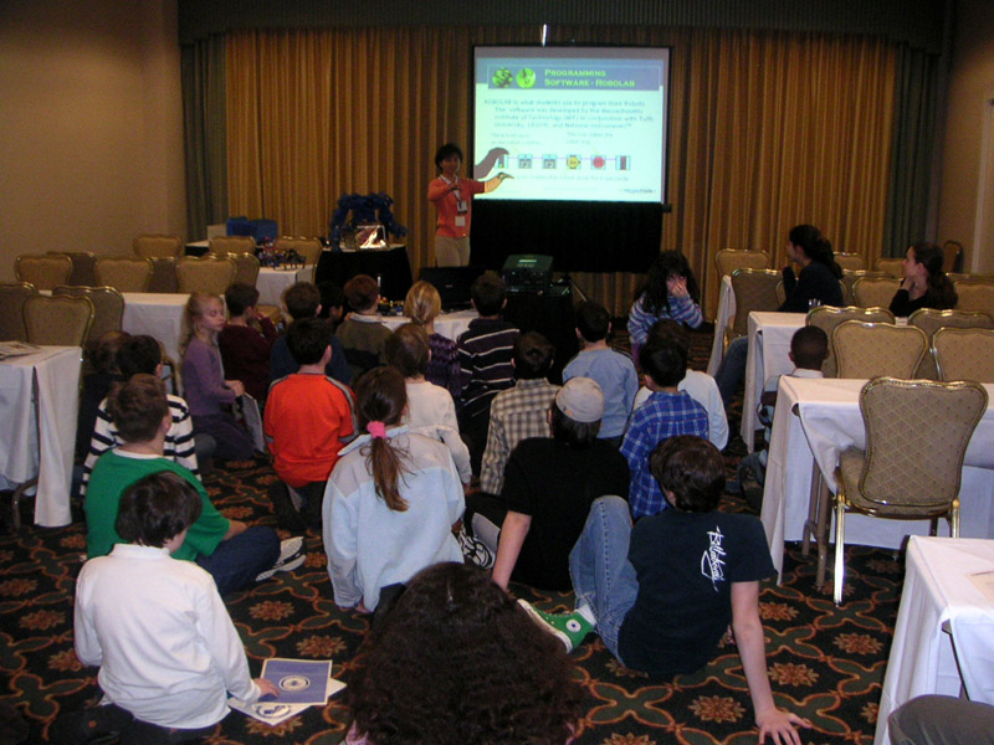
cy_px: 372
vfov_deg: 38.7
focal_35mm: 37
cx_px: 497
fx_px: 1062
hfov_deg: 50.1
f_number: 2.8
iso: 160
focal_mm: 5.7
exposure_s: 1/45
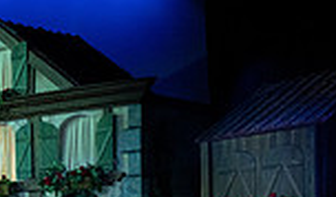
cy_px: 213
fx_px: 1224
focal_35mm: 136
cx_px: -212
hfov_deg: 14.3
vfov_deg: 9.1
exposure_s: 1/160
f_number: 5.6
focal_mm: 34
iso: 1600
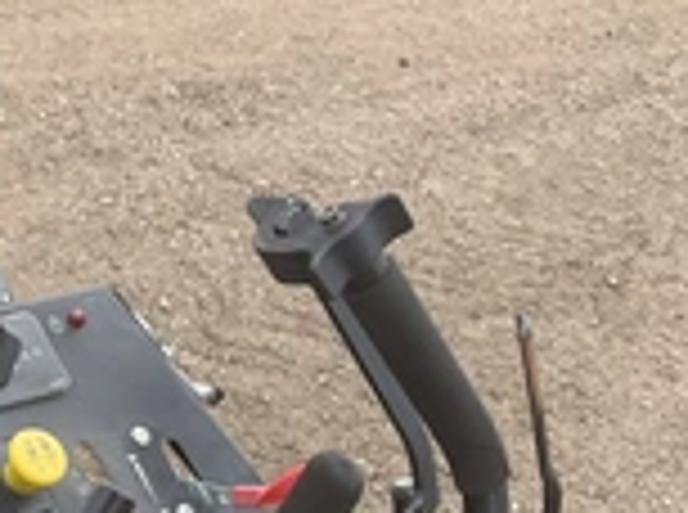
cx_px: 9
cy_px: 585
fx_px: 1507
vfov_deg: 18.5
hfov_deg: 24.6
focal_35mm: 76
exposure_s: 1/556
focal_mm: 3
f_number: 1.8
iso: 25
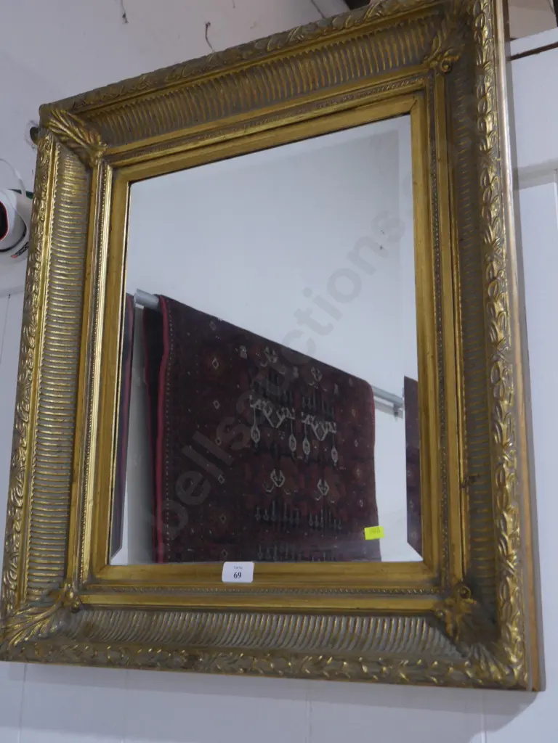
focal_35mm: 42
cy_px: 372
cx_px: 279
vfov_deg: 44.8
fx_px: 903
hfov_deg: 34.3
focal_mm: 21
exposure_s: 1/60
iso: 1600
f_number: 4.6
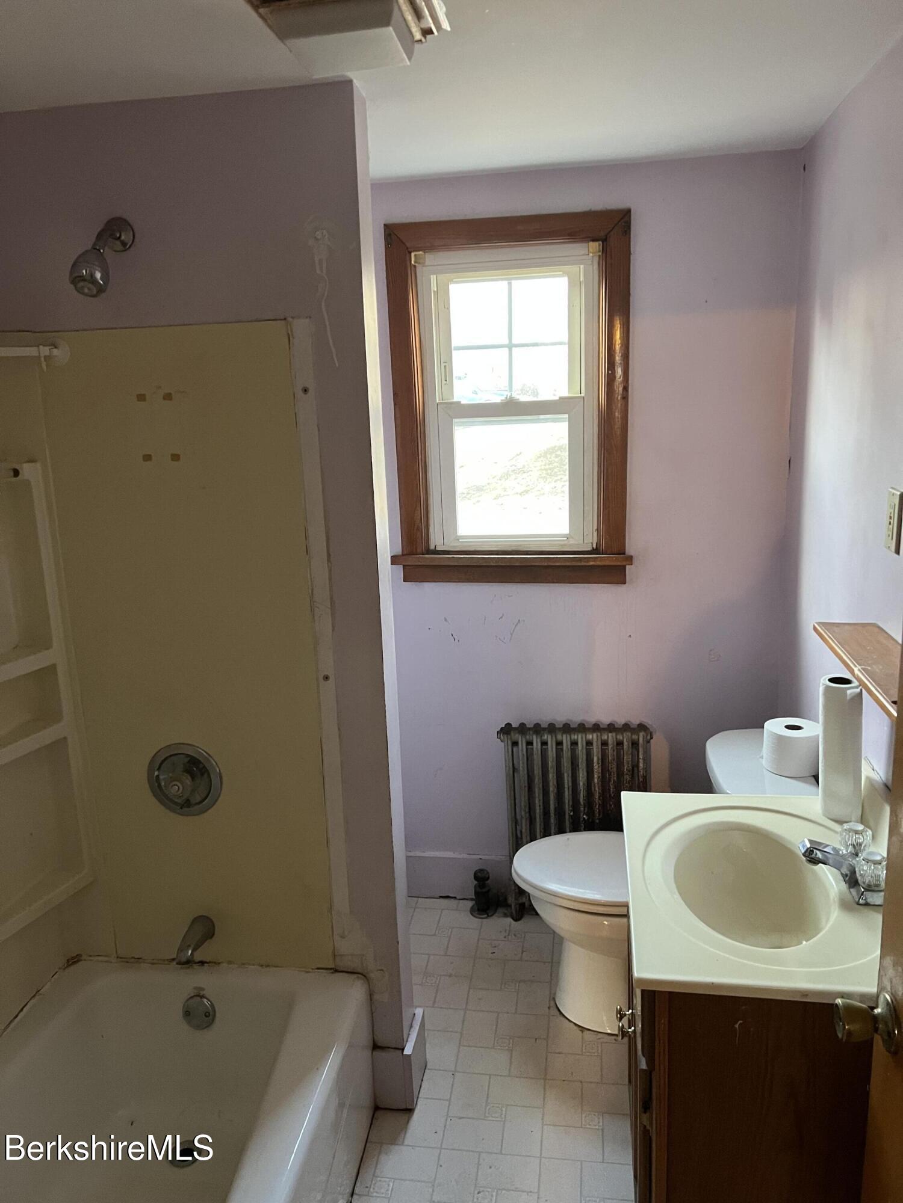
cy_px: 602
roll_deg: +2.4
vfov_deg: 67.3
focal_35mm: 26
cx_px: 452
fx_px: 904
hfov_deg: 53.1
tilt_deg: -10.0
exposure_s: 1/60
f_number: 1.5
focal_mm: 5.7
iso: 400
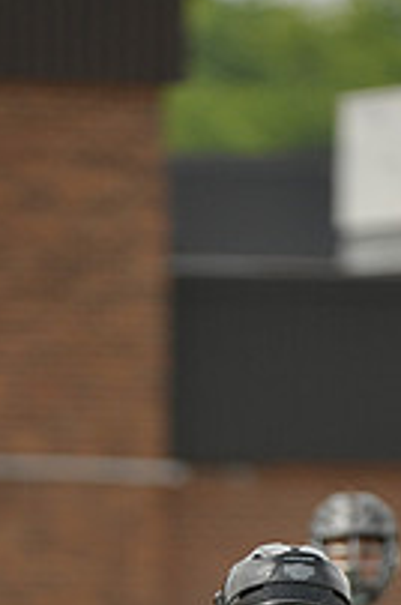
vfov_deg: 2.2
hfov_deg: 1.4
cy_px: 860
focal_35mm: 949
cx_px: 75
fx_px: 15910
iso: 800
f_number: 4
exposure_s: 1/3200
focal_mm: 330
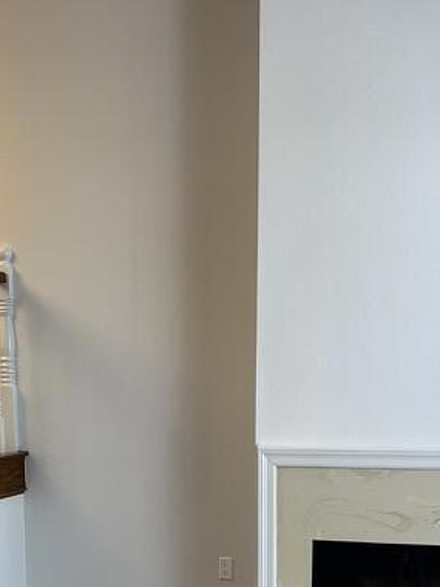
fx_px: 1186
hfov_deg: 21.0
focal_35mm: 70
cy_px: 542
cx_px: 168
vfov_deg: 26.7
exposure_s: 1/28
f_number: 1.6
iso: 32
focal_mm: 5.1
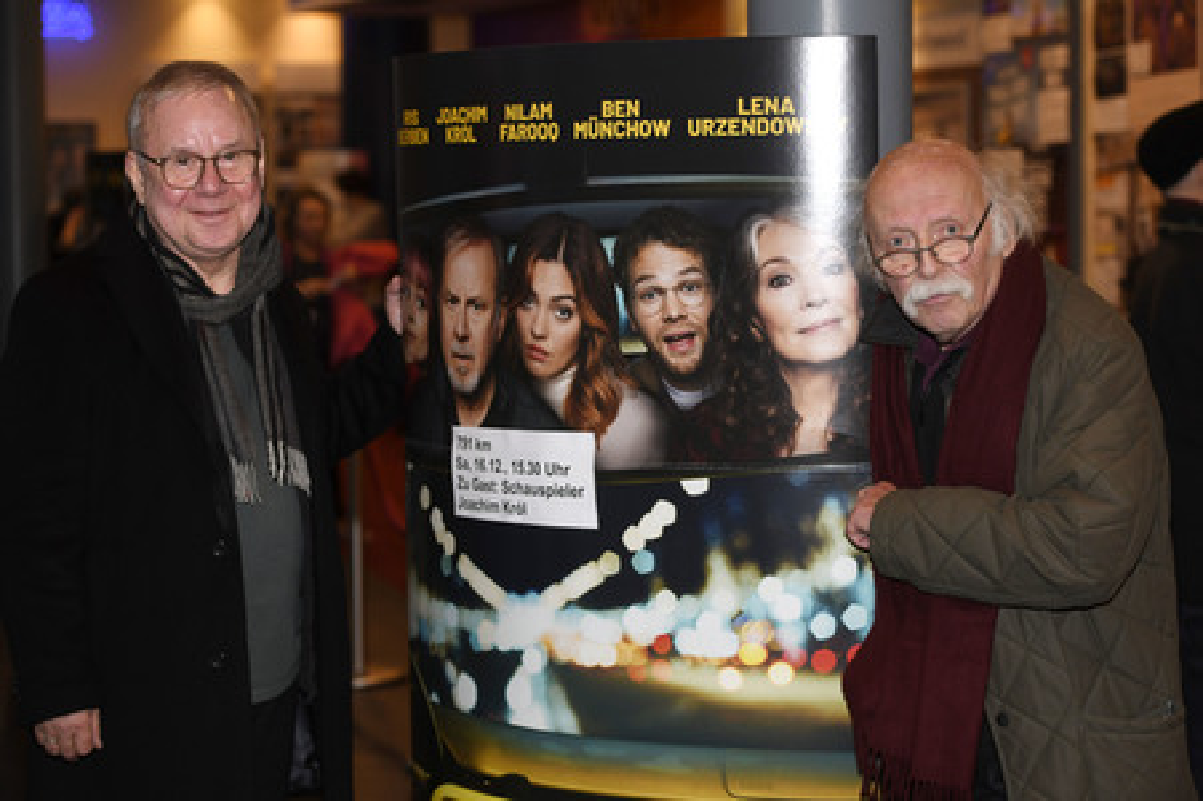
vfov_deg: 19.4
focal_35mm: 70
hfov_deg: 28.9
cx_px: 602
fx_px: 2337
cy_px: 400
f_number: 3.5
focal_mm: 70
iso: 800
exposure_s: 1/250
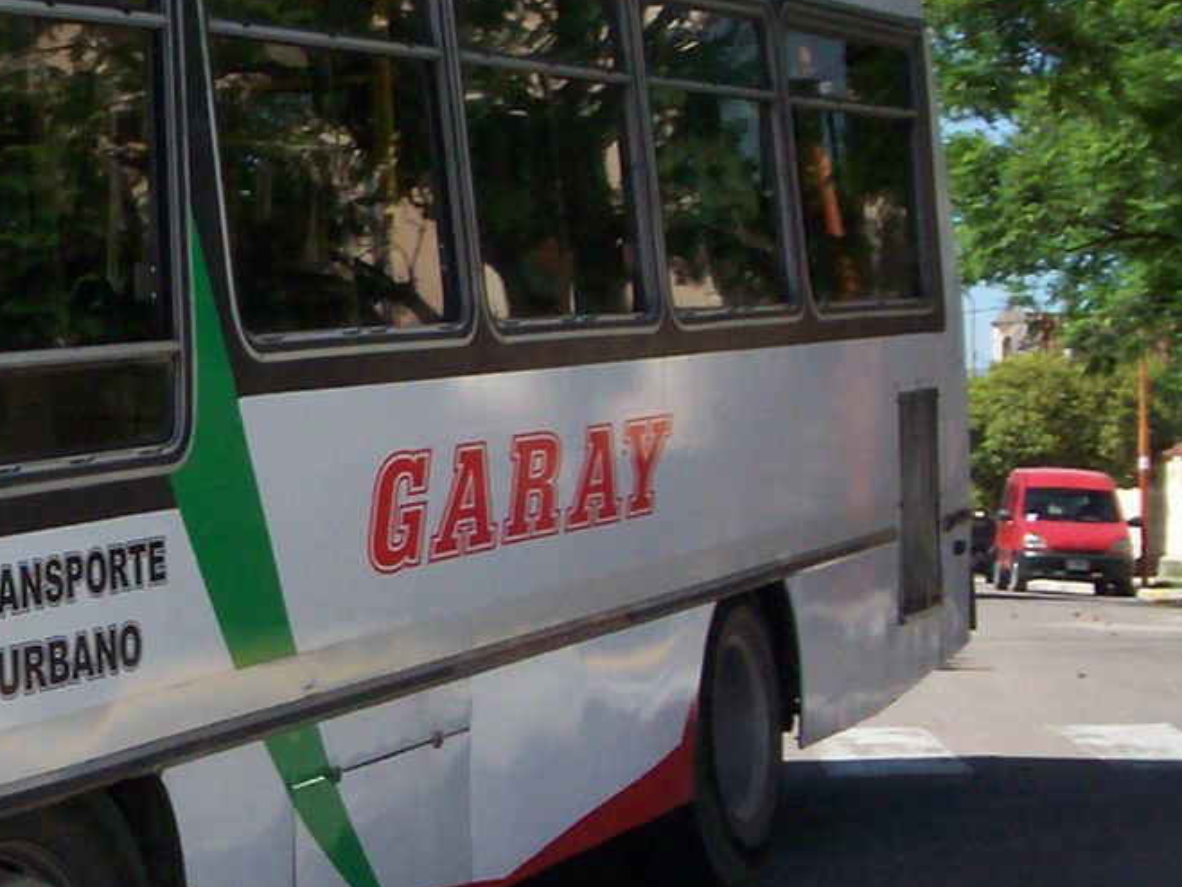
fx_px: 3587
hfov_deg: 17.6
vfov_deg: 14.1
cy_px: 463
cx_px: -332
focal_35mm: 105
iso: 100
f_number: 4.5
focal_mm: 5.9
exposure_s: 1/528
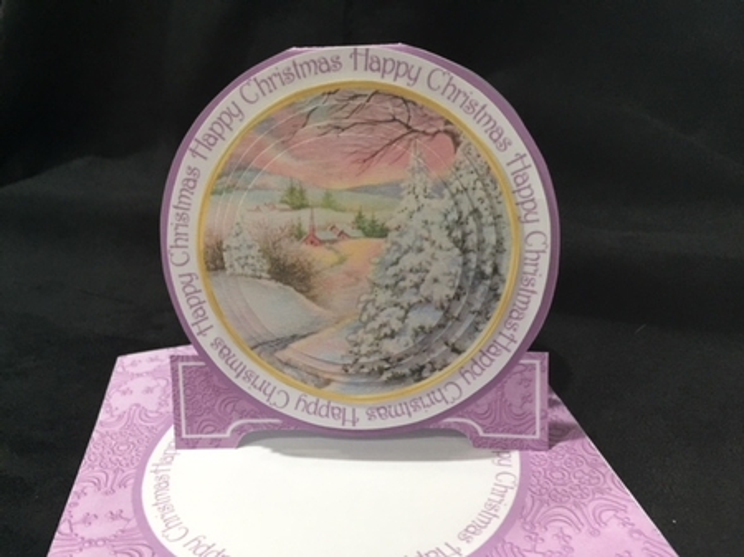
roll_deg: +0.8
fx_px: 623
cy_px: 278
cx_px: 372
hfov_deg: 61.7
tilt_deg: -27.5
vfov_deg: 48.2
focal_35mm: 29
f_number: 2.2
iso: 160
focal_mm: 4.15
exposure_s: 1/33
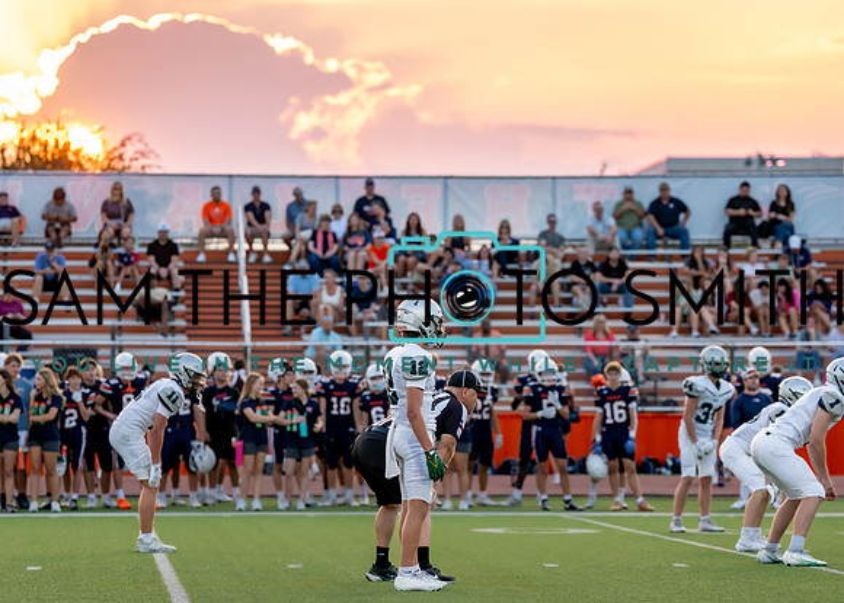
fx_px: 4668
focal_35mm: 195
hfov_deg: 10.3
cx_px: 410
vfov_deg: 7.4
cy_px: 377
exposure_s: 1/1000
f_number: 2.8
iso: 640
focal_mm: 129
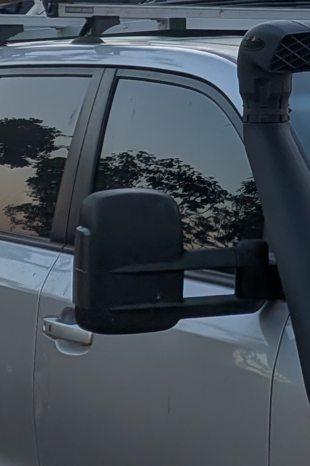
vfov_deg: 18.2
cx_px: 442
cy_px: 18
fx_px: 1421
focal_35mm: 110
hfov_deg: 12.0
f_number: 1.7
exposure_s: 1/374
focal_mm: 4.53
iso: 28
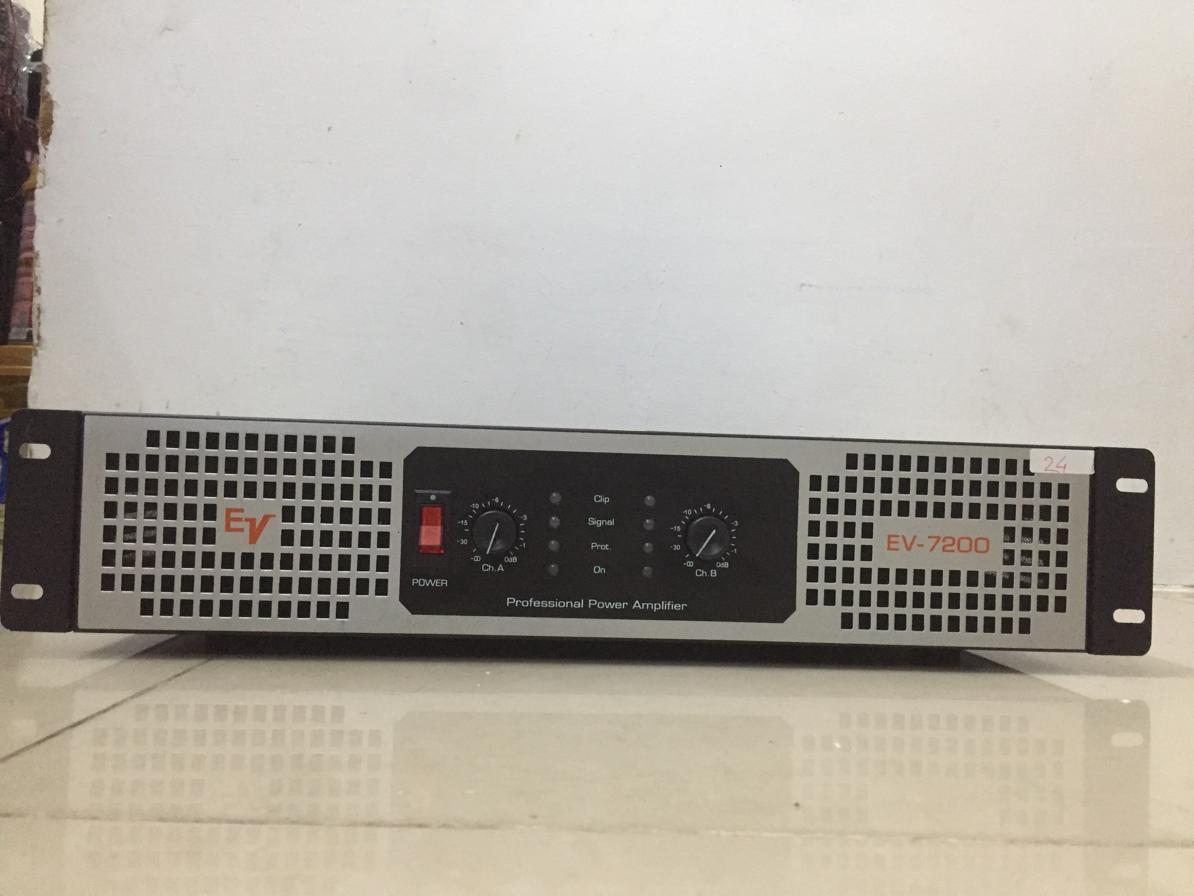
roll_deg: -3.6
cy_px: 448
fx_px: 1000
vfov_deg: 48.2
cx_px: 597
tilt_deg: +2.3
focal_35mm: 29
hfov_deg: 61.7
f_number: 2.2
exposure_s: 1/25
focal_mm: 4.15
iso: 320
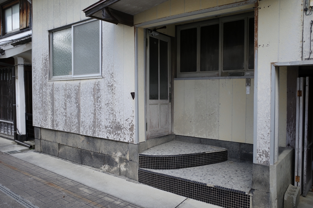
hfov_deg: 65.5
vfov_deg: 46.4
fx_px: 243
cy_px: 104
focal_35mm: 28
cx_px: 156
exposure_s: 1/125
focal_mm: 18.3
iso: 100
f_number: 3.2
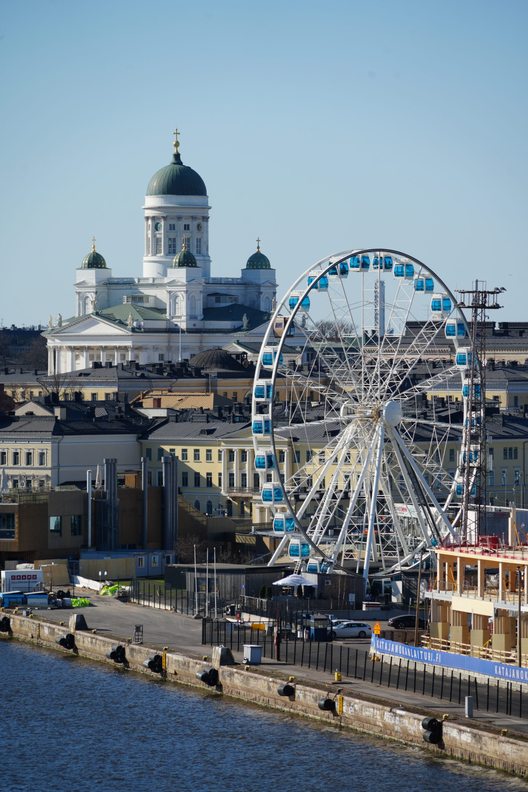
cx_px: 264
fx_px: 4905
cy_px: 396
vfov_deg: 9.2
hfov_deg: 6.2
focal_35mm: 223
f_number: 8
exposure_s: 1/320
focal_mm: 223
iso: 100
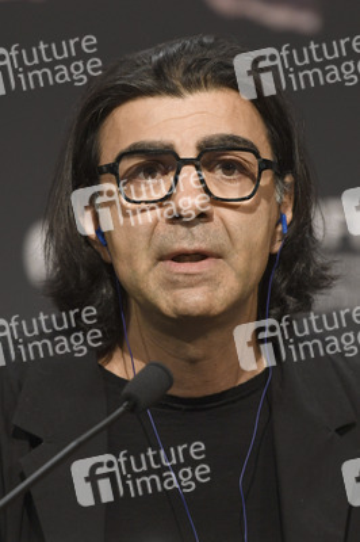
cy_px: 271
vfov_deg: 11.1
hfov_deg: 7.4
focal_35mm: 185
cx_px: 180
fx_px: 2780
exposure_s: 1/320
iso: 1250
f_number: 3.2
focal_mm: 185
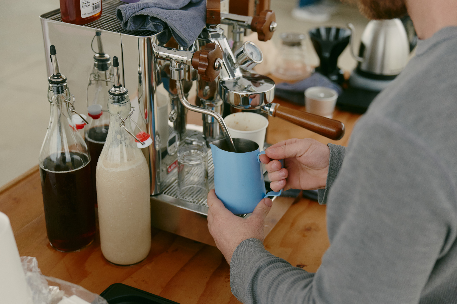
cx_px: 228
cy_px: 152
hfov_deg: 39.6
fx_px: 635
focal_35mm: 50
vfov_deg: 27.0
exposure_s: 1/3200
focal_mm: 50
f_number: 3.6
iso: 640
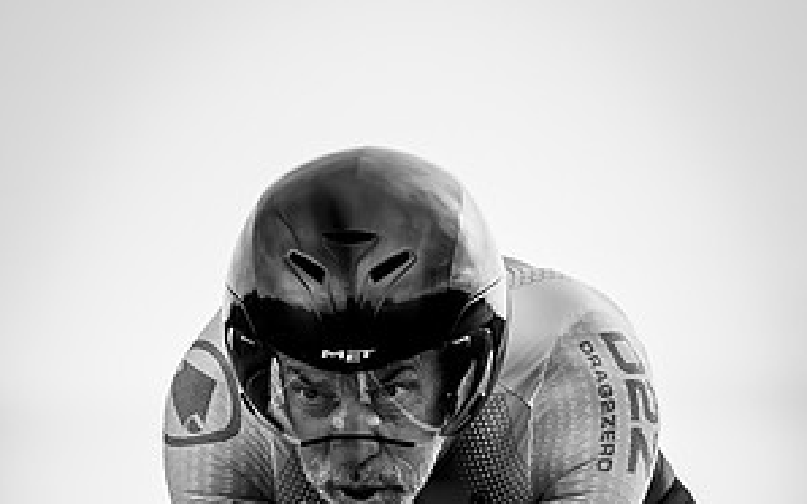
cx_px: 218
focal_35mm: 662
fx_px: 14554
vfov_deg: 2.0
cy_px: 811
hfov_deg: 3.2
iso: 100
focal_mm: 135
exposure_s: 1/1000
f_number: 3.2
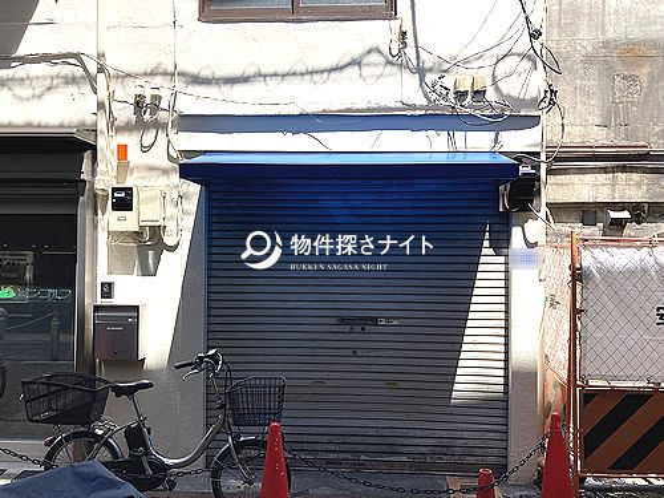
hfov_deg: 63.4
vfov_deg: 49.7
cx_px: 332
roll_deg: -1.3
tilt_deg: +1.6
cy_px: 249
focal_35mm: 28
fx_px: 537
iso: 20
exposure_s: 1/1185
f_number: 1.8
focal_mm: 3.99
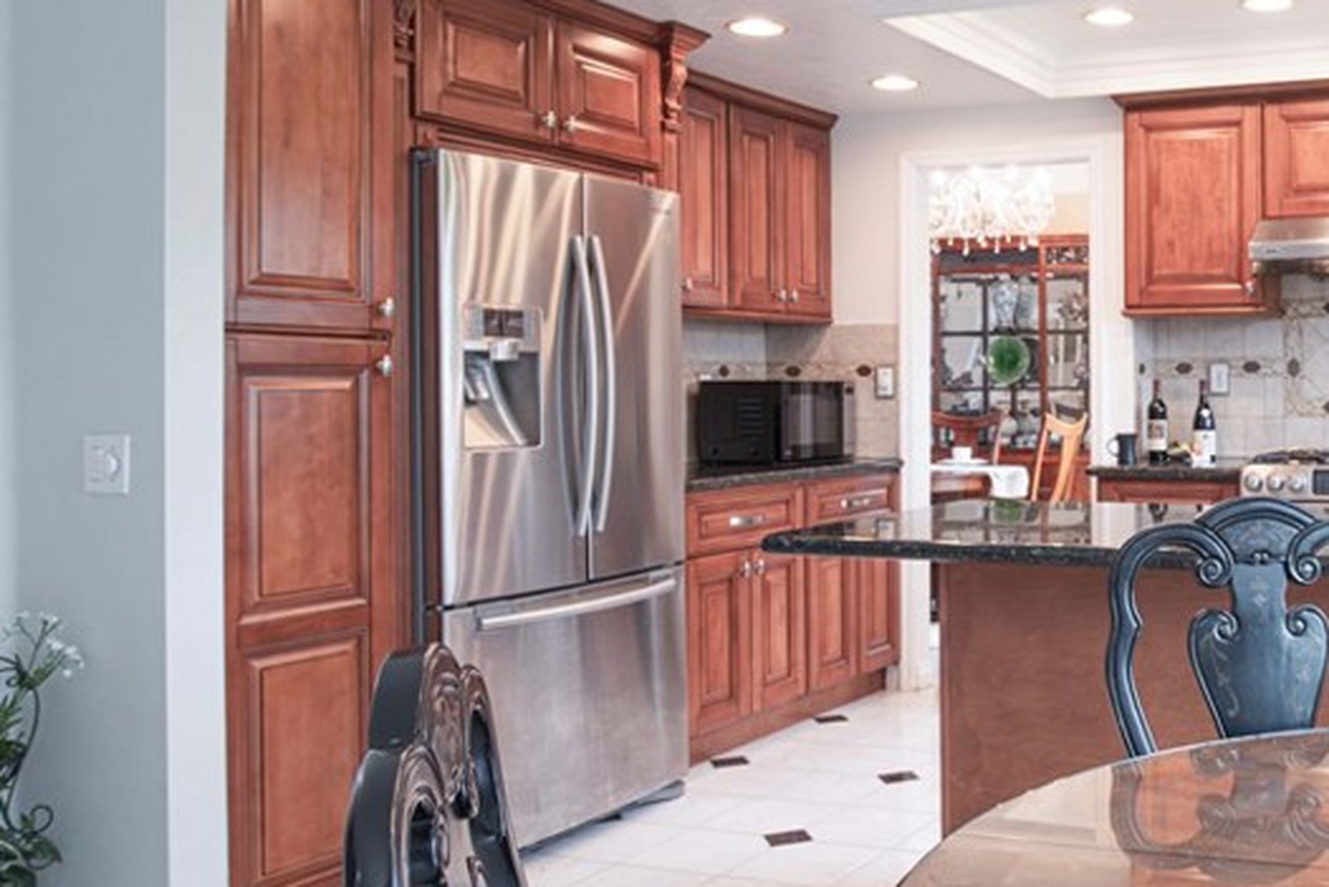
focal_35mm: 37
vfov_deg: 35.9
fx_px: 1366
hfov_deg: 47.1
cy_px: 479
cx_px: 1175
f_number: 8
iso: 250
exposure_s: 1/20
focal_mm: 19
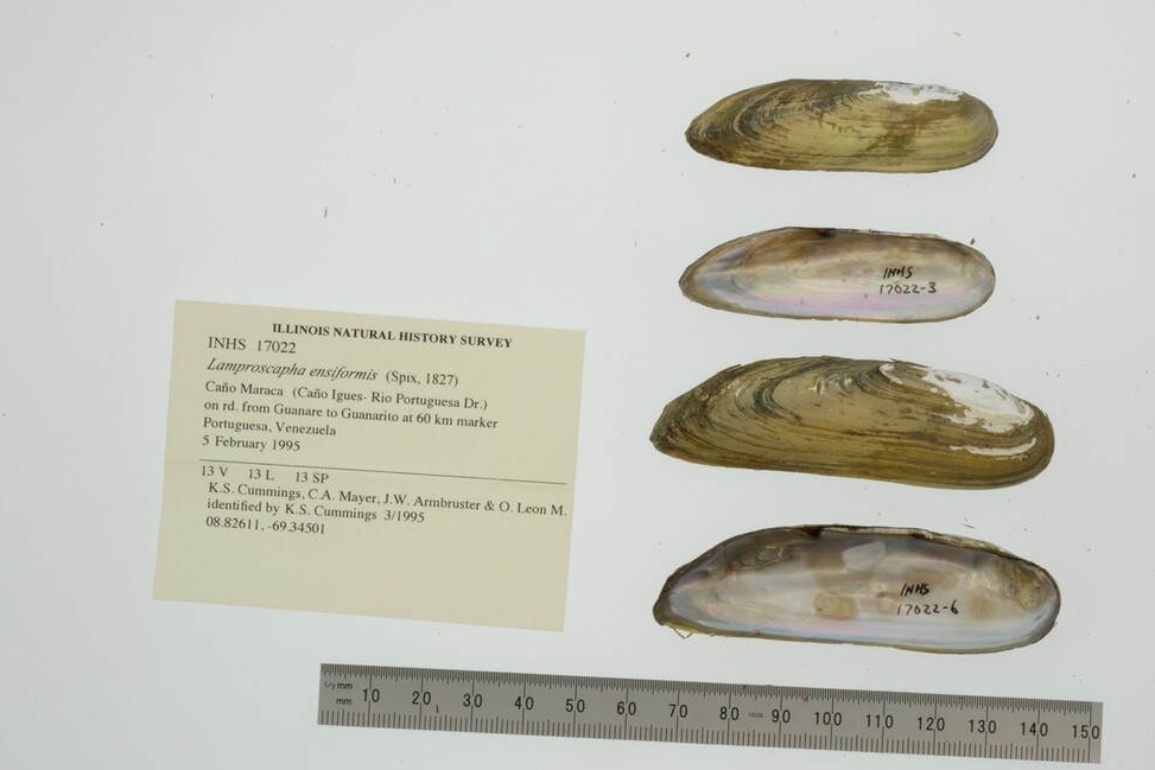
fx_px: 2374
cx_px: 688
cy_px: 390
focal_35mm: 74
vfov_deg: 18.4
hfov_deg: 27.3
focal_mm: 60
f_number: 32
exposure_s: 1/13
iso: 100
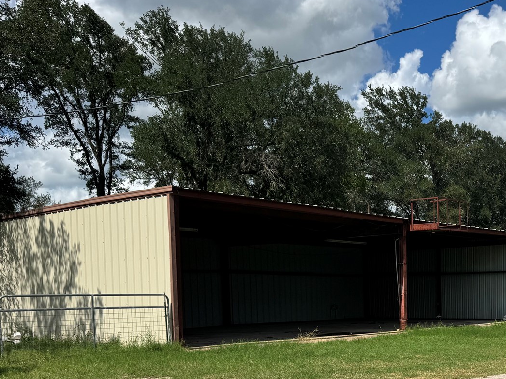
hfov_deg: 37.8
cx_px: 456
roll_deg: +0.2
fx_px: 687
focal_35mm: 47
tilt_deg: -2.2
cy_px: 326
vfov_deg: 29.8
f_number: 1.78
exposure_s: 1/6410
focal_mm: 6.76
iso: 80
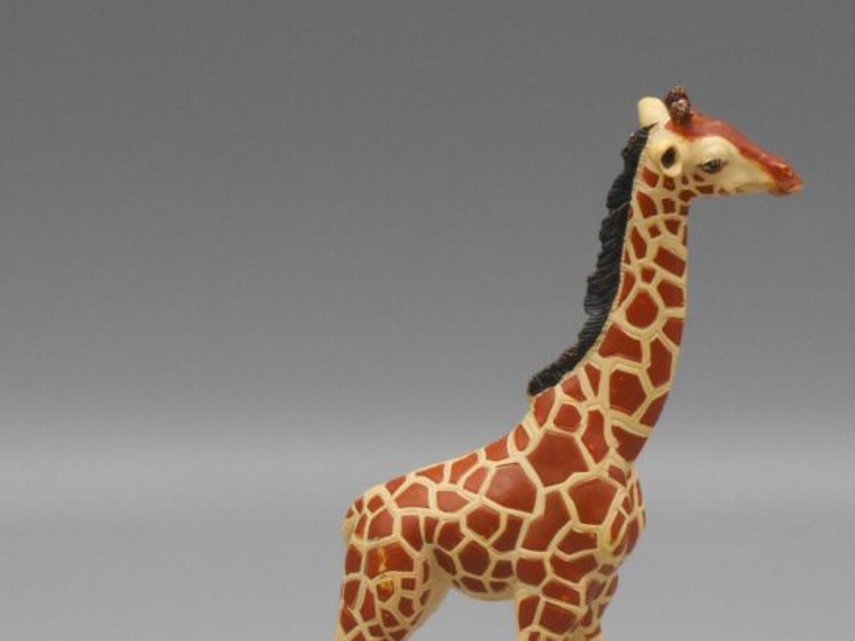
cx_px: 524
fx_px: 3235
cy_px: 507
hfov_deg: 15.0
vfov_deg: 11.3
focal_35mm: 131
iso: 280
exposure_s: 1/250
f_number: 4.5
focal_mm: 12.5
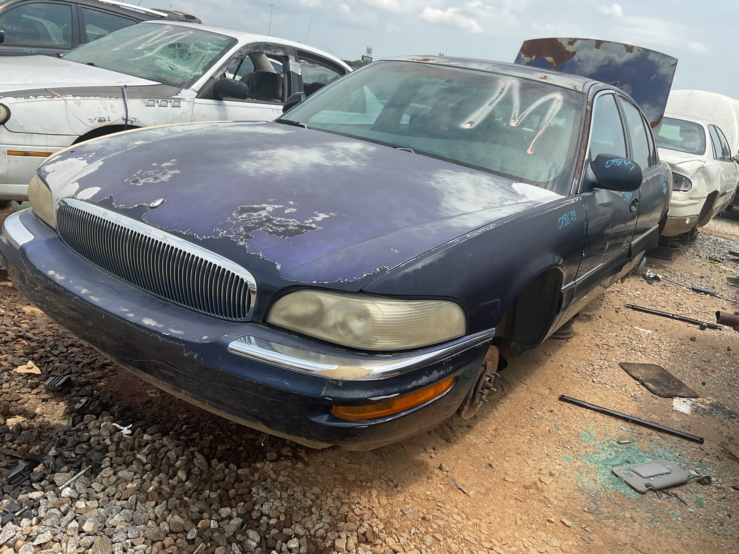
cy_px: 277
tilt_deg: -17.0
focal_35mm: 29
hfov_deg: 61.7
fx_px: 619
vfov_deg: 48.2
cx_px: 370
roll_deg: -8.8
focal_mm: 3
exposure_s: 1/1490
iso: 16
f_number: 1.8
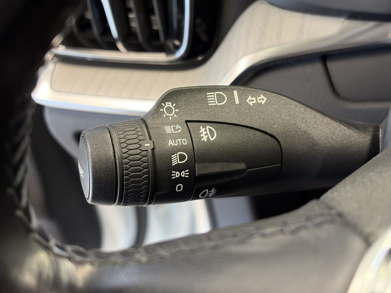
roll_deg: +18.3
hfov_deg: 36.8
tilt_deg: -37.8
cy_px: 146
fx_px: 587
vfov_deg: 28.0
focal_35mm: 52
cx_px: 196
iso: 125
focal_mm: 5.96
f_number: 1.6
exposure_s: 1/40
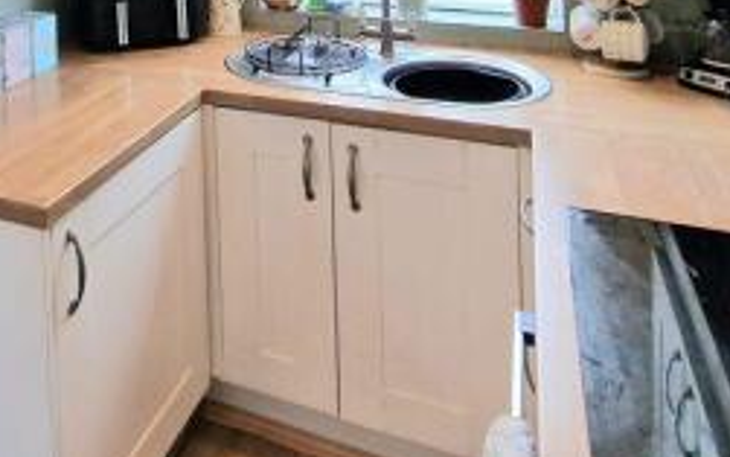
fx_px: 637
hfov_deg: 56.8
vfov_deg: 31.4
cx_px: 188
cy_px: -124
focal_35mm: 32
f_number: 2.2
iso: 64
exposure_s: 1/60.2
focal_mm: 2.2
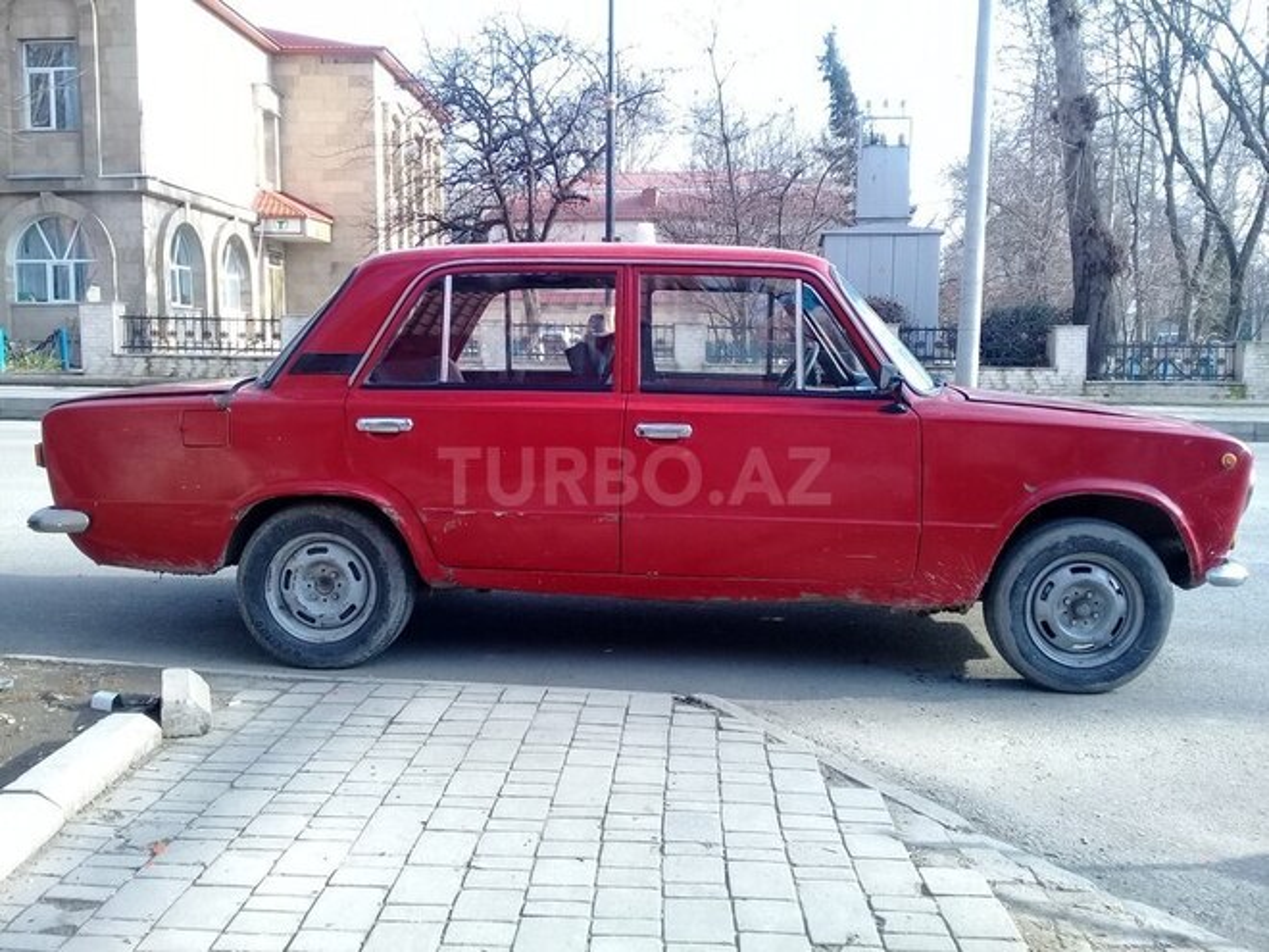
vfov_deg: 45.4
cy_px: 476
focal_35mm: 31
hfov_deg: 58.4
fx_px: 1136
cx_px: 634
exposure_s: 1/202
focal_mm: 3.3
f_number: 2.2
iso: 64
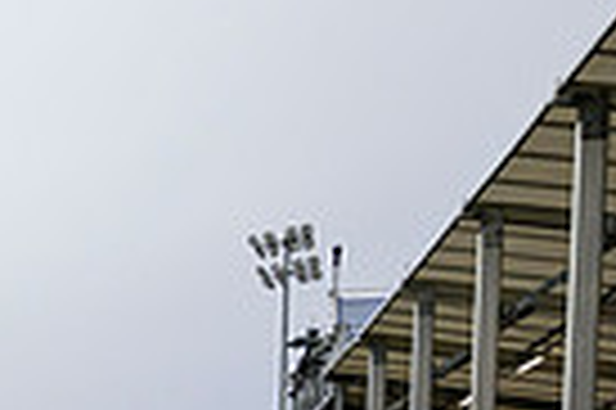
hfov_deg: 16.0
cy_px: 683
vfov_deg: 12.5
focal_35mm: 102
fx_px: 1743
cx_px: -589
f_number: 3.2
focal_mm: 24
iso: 1000
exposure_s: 1/1600
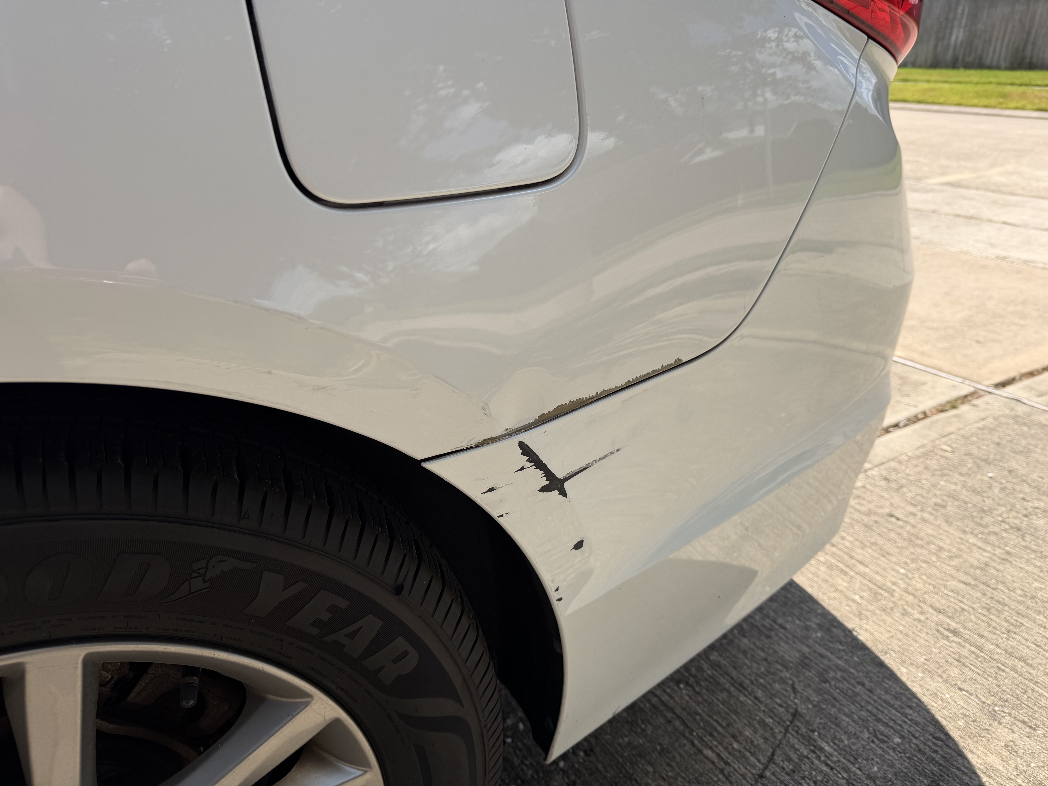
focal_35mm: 24
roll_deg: +0.5
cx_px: 524
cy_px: 393
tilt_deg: -24.8
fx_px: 727
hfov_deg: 71.6
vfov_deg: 56.8
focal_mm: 6.76
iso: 80
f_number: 1.78
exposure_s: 1/3145
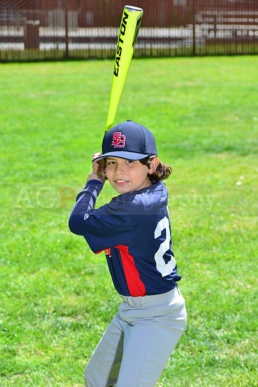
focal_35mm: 116
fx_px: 1246
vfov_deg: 17.6
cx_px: 129
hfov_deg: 11.8
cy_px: 194
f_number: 8
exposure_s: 1/200
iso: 200
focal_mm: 116
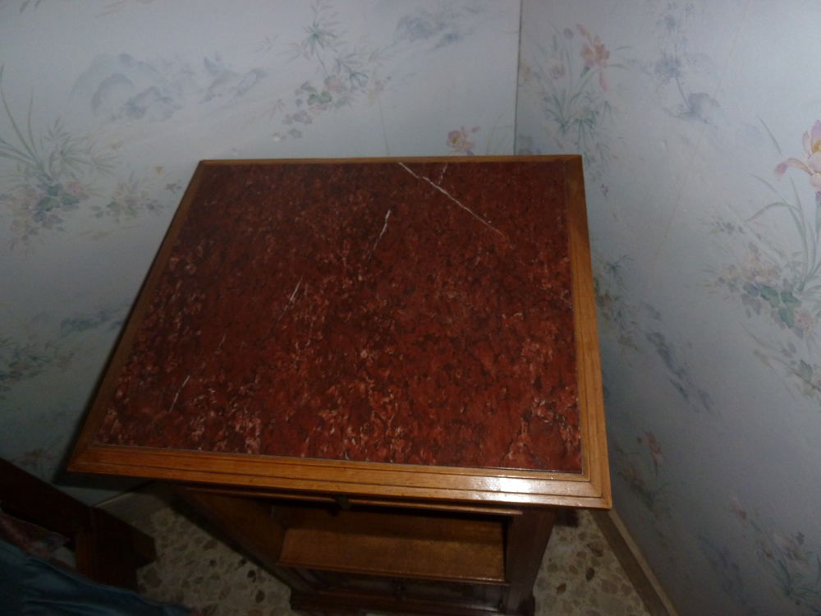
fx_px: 593
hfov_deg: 69.4
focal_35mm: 25
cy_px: 308
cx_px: 410
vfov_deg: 54.9
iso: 250
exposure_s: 1/30
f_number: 3.3
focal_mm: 4.1
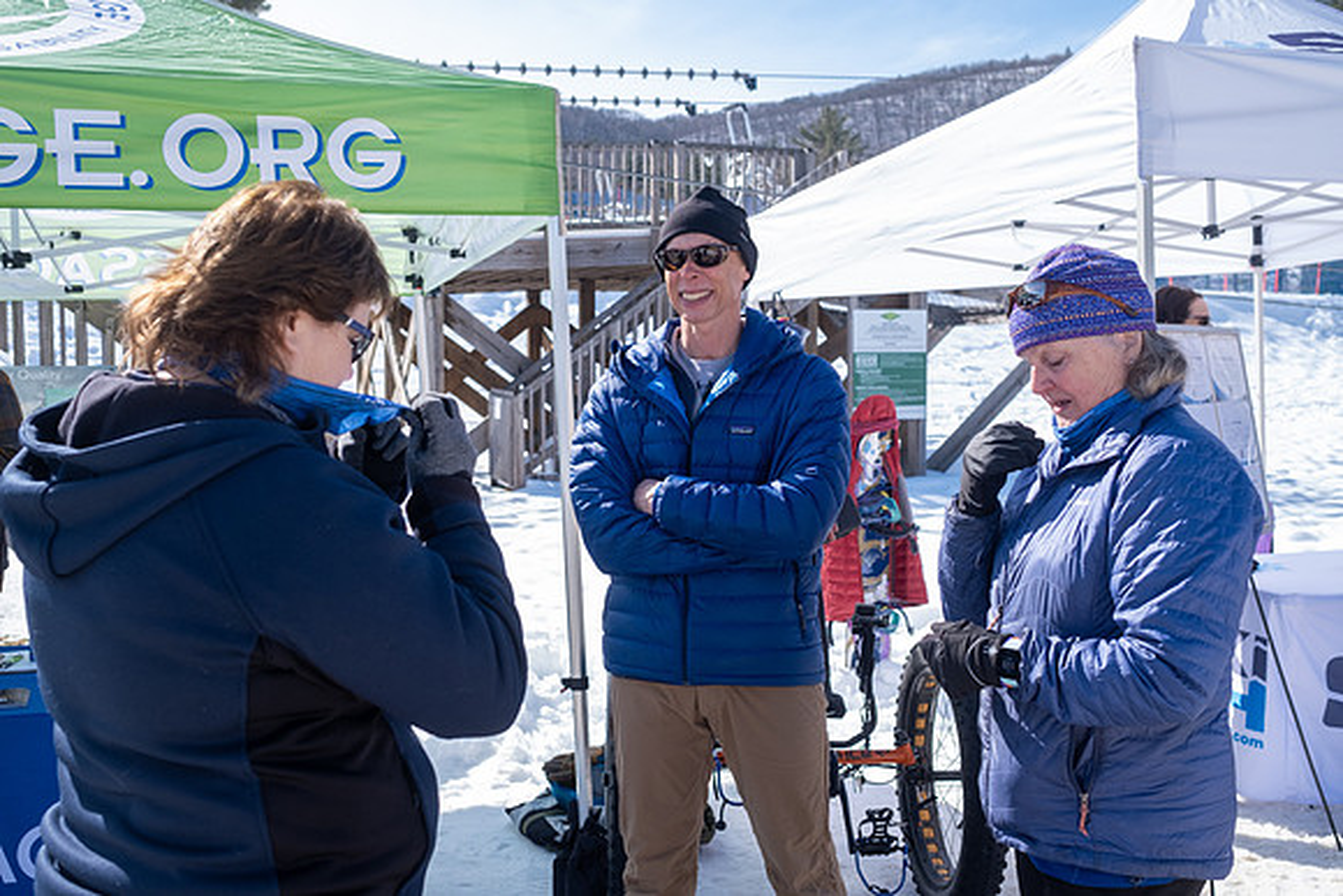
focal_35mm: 35
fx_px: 1306
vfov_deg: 37.9
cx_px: 672
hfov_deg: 54.4
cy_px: 448
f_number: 4.5
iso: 320
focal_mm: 23
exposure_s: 1/1000
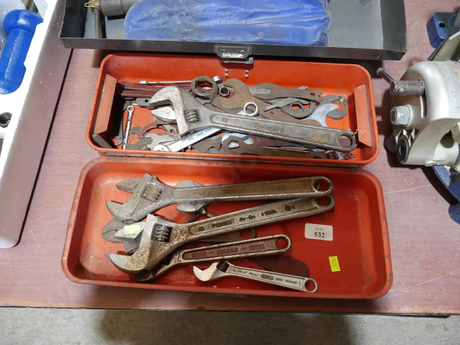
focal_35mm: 28
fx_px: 372
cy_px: 172
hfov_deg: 63.4
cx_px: 230
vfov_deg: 49.8
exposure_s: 1/60
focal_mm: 14
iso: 800
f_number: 4.5
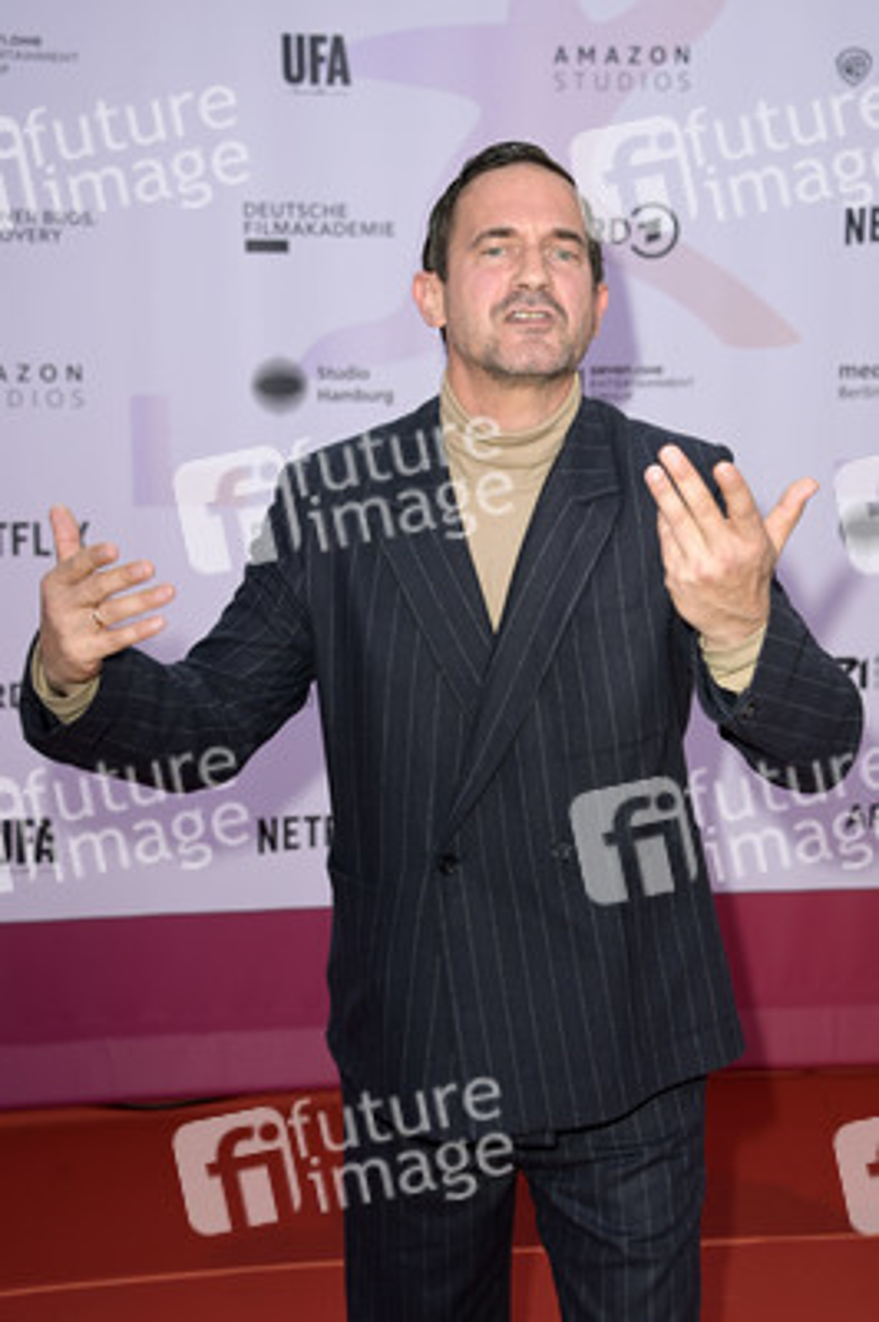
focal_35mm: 55
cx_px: 440
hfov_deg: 24.6
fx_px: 2018
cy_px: 661
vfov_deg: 36.3
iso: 400
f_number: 5.6
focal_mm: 55
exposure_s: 1/250
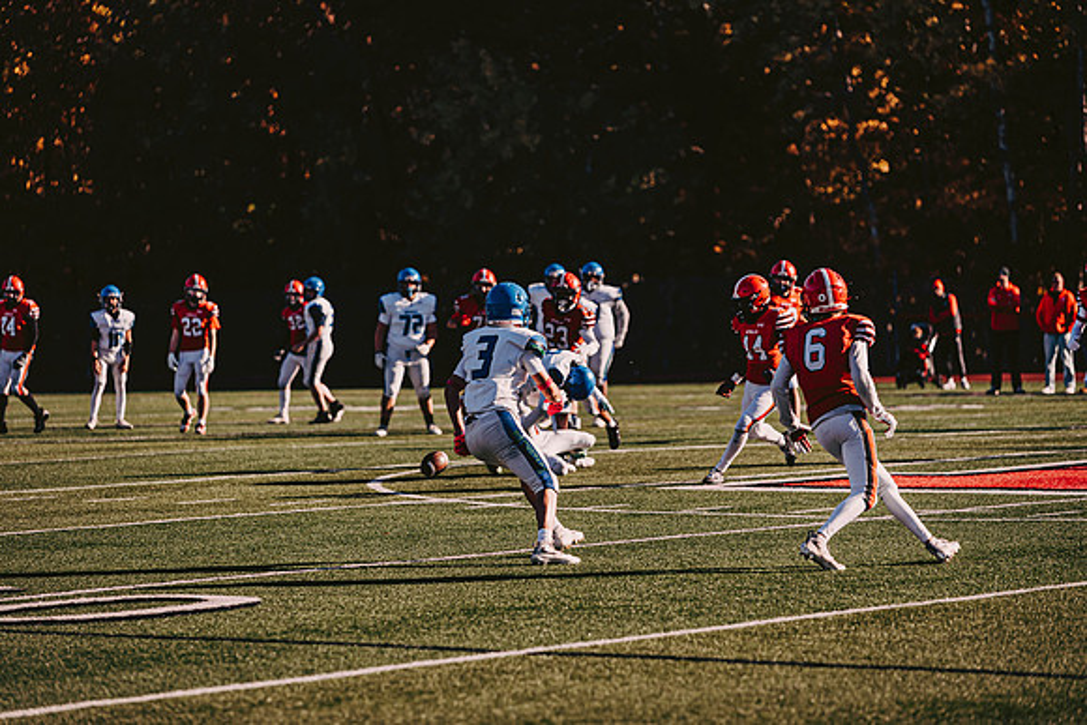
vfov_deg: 9.2
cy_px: 362
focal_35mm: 150
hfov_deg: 13.7
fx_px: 4530
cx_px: 544
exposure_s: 1/2000
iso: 250
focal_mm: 150
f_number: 3.2
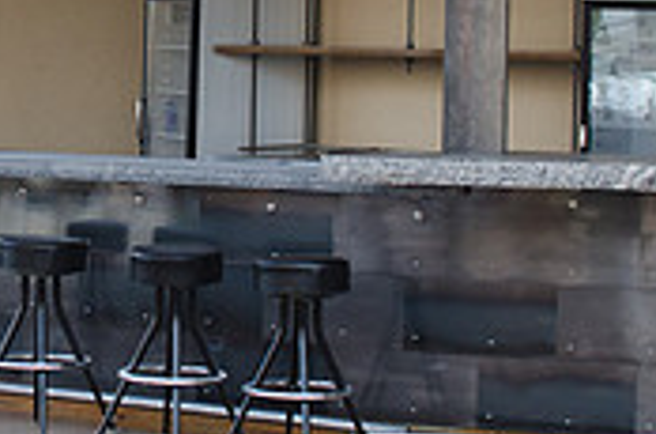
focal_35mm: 150
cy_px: -11
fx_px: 2726
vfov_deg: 9.0
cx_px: 94
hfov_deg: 13.6
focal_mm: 30
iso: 320
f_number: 3.2
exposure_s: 1/1250
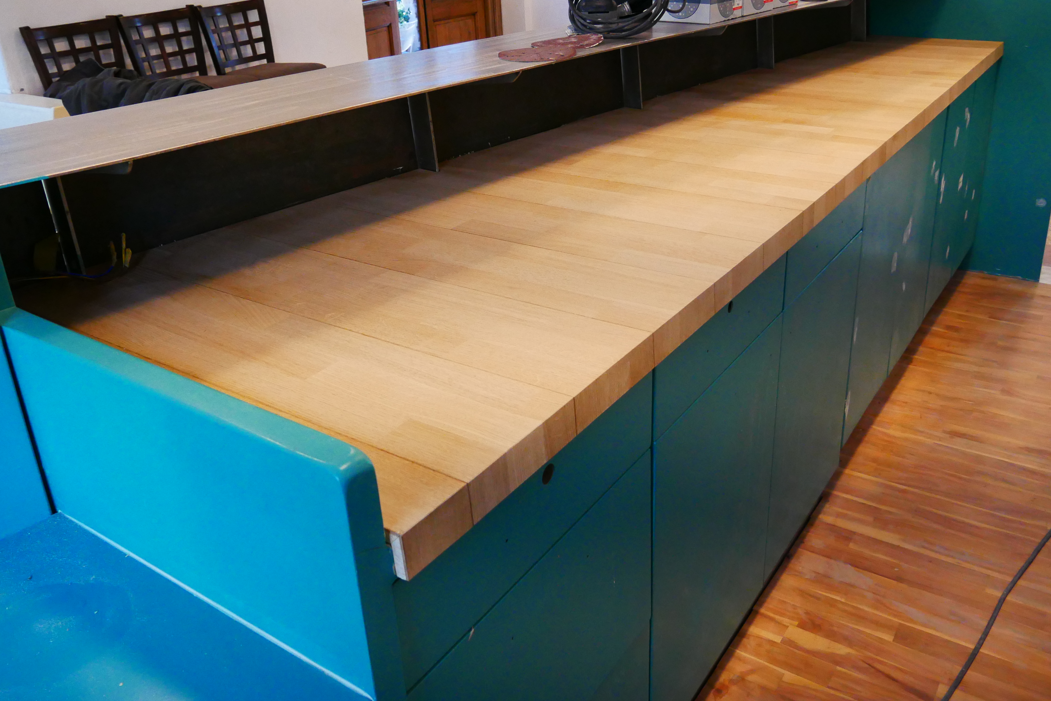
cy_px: 267
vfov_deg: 43.3
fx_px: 876
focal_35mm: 30
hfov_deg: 61.9
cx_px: 561
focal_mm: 12
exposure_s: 1/250
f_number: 3.5
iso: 1600
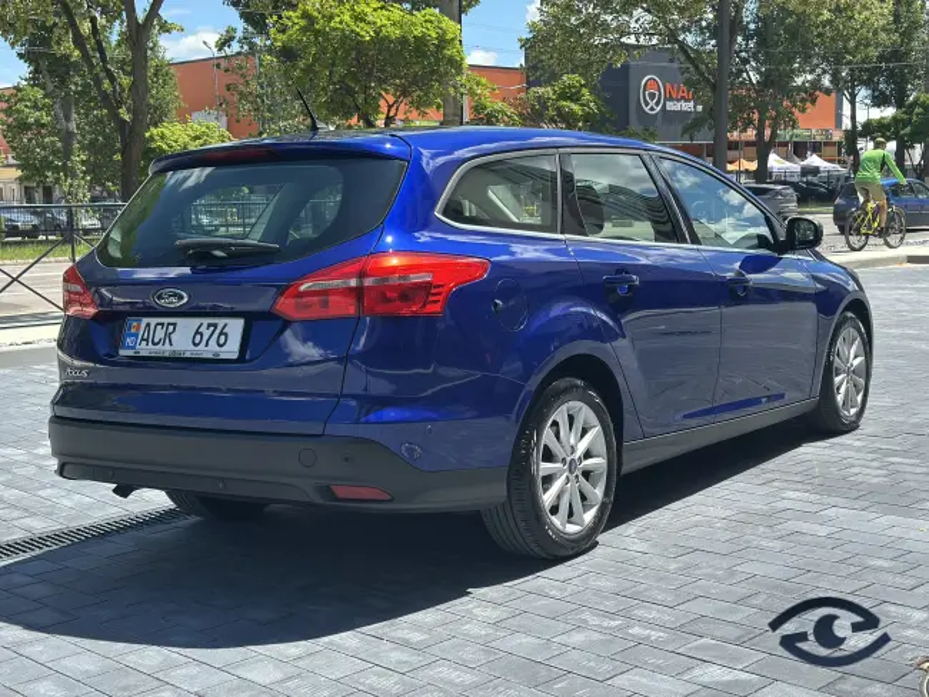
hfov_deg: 39.6
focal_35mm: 48
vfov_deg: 30.3
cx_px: 464
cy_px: 348
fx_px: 1289
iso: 80
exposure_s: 1/2114
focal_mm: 6.86
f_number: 1.78
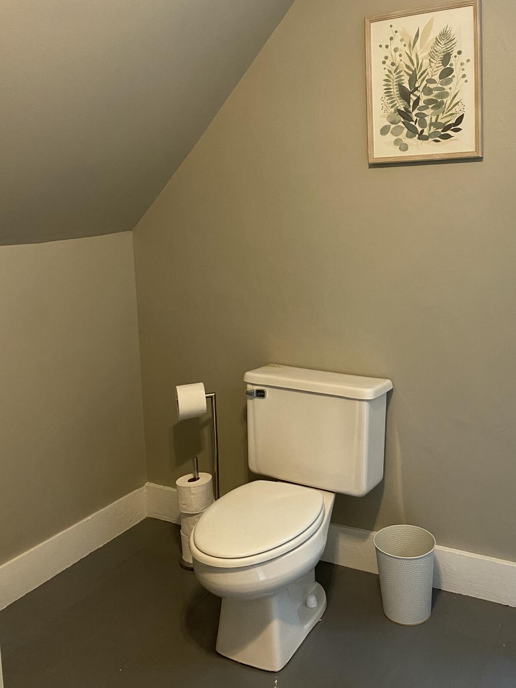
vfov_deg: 54.7
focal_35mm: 33
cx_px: 316
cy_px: 259
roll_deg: +2.3
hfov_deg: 42.7
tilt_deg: -2.2
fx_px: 656
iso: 160
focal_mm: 4.25
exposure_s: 1/60
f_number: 1.8
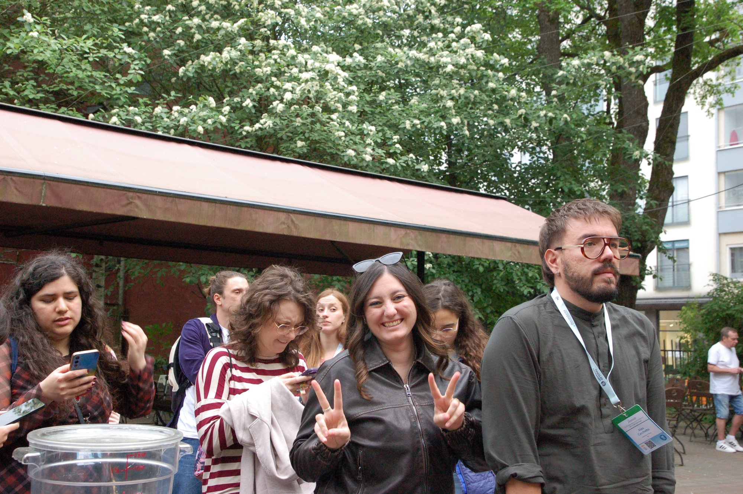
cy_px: 247
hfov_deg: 48.0
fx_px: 835
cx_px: 372
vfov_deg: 33.0
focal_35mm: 40
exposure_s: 1/125
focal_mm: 27
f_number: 9
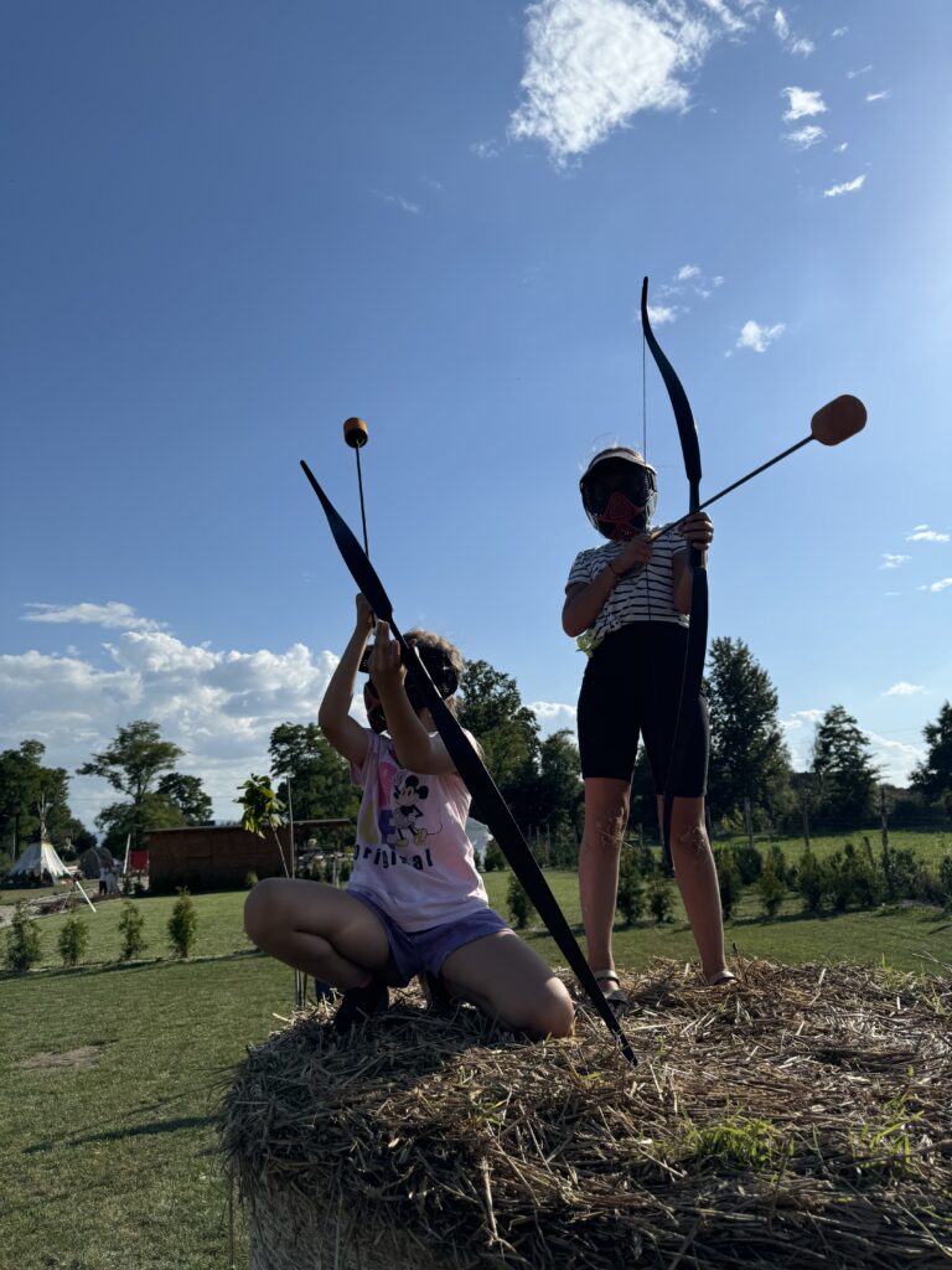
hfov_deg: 56.8
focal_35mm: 24
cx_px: 476
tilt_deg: +14.4
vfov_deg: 71.6
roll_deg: +0.8
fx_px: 880
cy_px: 635
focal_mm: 6.76
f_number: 1.78
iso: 80
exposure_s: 1/7092
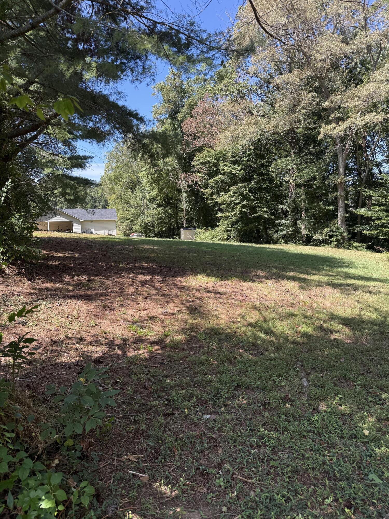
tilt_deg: -6.5
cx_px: 194
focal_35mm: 24
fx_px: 360
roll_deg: +0.9
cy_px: 260
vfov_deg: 71.6
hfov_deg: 56.8
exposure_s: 1/1106
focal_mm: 6.76
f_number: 1.78
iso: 100
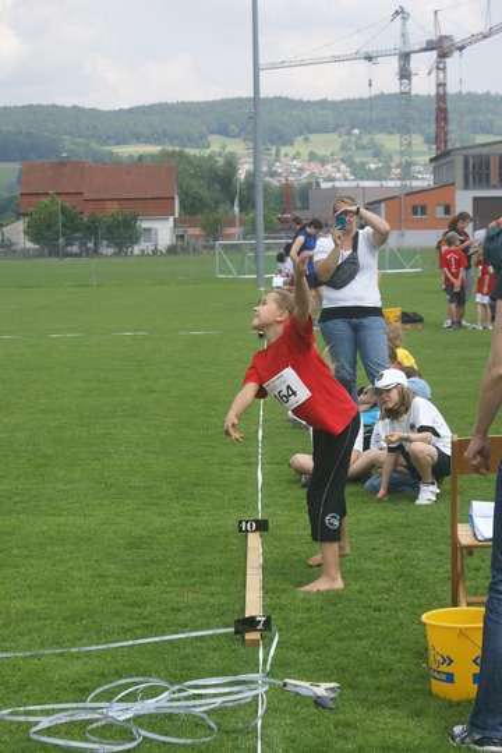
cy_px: 376
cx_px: 251
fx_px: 1882
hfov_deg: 15.2
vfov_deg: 22.6
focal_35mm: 90
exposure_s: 1/250
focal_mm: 60
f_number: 6.3
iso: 100
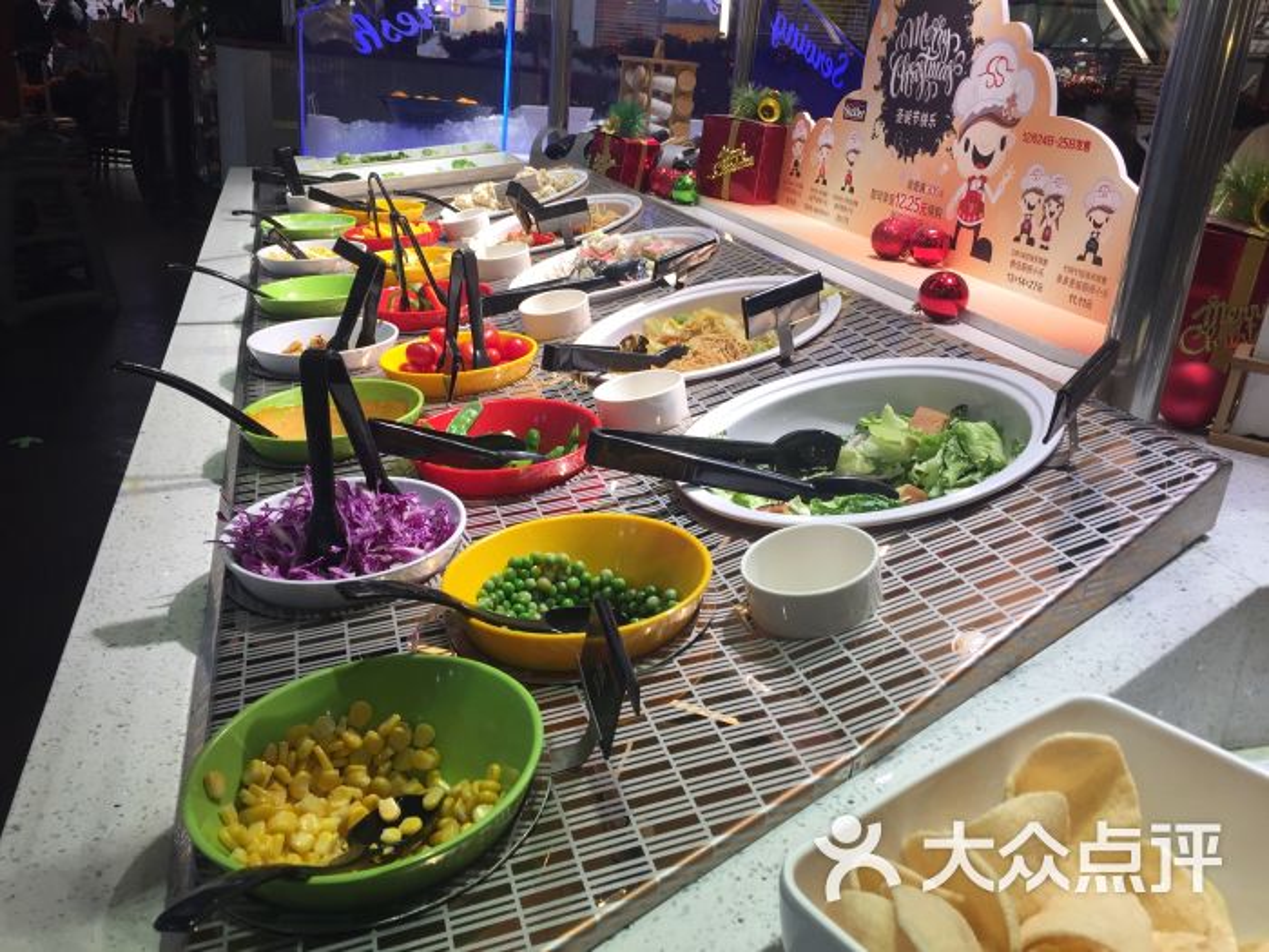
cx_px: 634
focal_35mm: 29
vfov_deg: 48.2
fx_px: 1063
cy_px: 476
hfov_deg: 61.7
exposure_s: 1/100
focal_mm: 4.15
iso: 40
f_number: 2.2
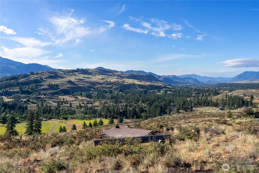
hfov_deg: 57.8
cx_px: 130
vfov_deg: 40.5
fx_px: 235
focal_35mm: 33
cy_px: 86
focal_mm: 32.6
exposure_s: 1/8000
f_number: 10
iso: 100
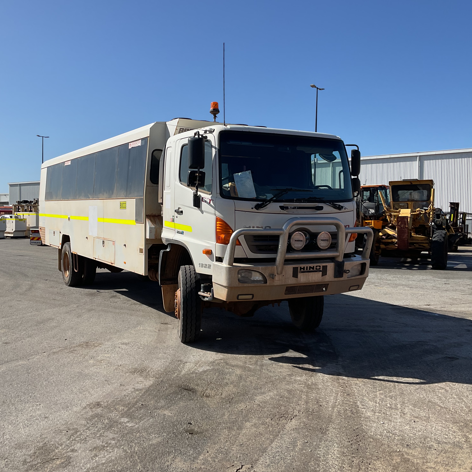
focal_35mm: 35
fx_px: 540
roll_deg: -0.3
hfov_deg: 47.2
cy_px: 231
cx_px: 218
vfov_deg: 47.2
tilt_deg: -1.5
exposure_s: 1/2427
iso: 16
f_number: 1.8
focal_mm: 3
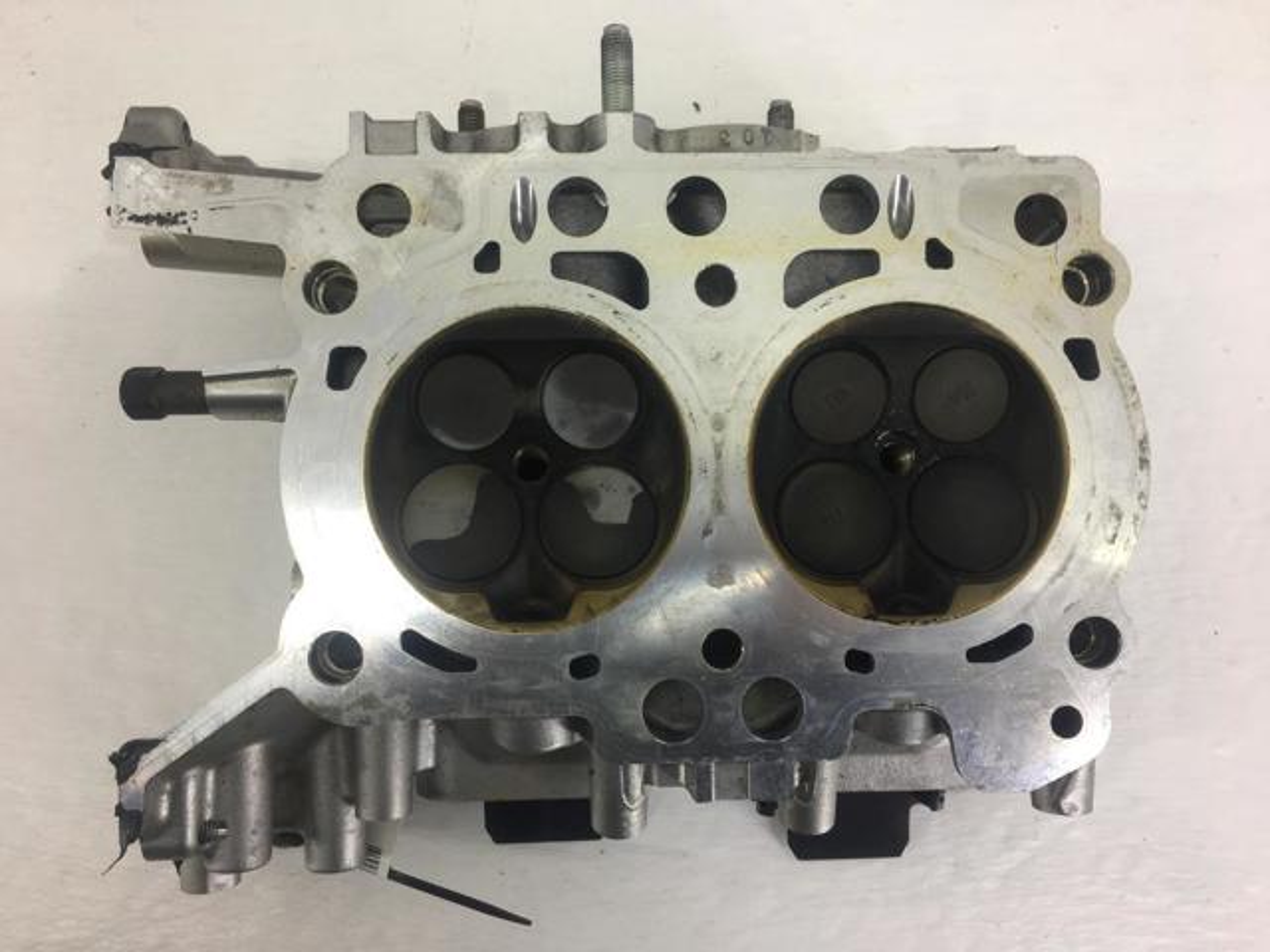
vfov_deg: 48.2
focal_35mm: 29
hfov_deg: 61.7
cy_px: 476
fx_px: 1064
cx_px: 635
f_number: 2.2
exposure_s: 1/50
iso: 32
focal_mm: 4.15
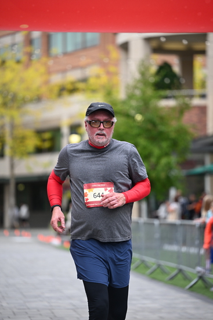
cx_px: 106
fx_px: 1197
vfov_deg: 15.2
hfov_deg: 10.2
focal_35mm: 135
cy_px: 160
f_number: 2.8
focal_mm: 135
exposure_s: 1/2500
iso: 640
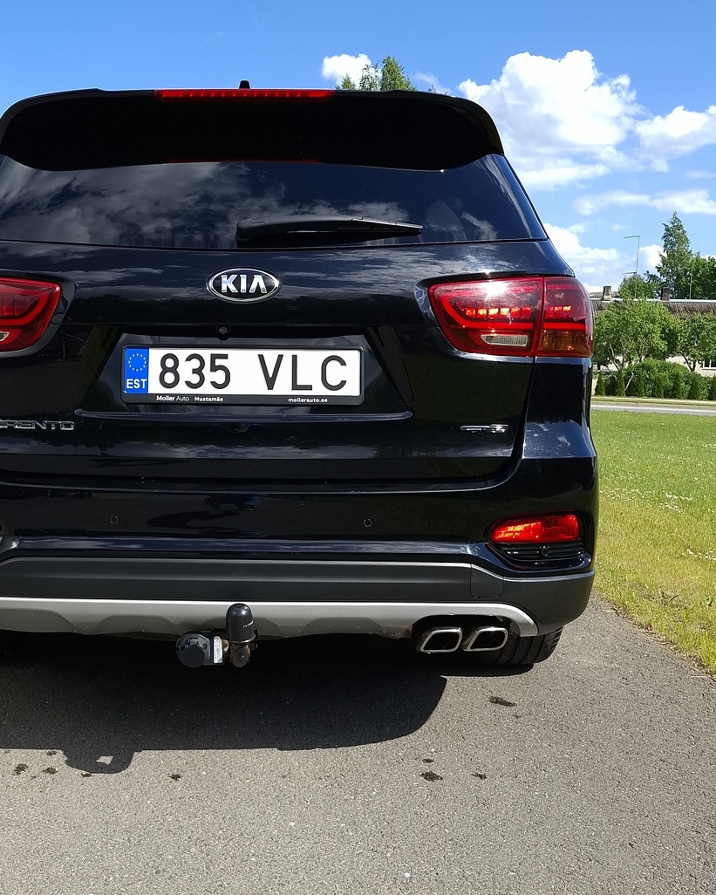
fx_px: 927
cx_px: 212
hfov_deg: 41.4
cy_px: 428
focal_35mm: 35
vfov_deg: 51.5
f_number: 1.8
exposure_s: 1/923
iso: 50
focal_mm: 5.54
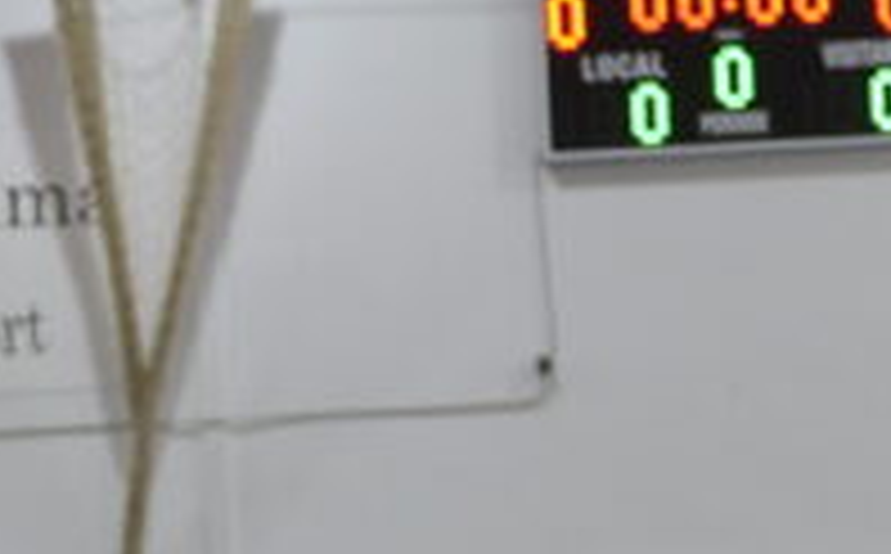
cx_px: 108
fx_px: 7685
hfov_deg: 6.6
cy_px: 1525
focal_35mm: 317
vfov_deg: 4.0
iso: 400
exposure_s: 1/30
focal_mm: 40
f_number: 5.3
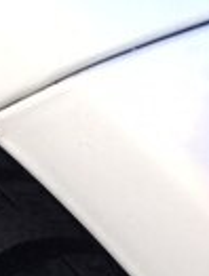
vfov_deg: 16.0
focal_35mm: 117
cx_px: -93
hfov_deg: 12.2
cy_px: 350
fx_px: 937
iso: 50
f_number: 2.2
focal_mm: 3.3
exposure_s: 1/161
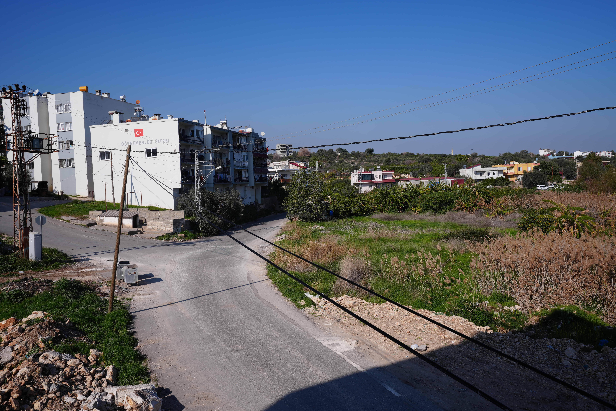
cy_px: 206
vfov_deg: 46.4
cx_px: 308
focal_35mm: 28
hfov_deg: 65.5
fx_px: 479
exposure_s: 1/250
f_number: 10
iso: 100
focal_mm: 28
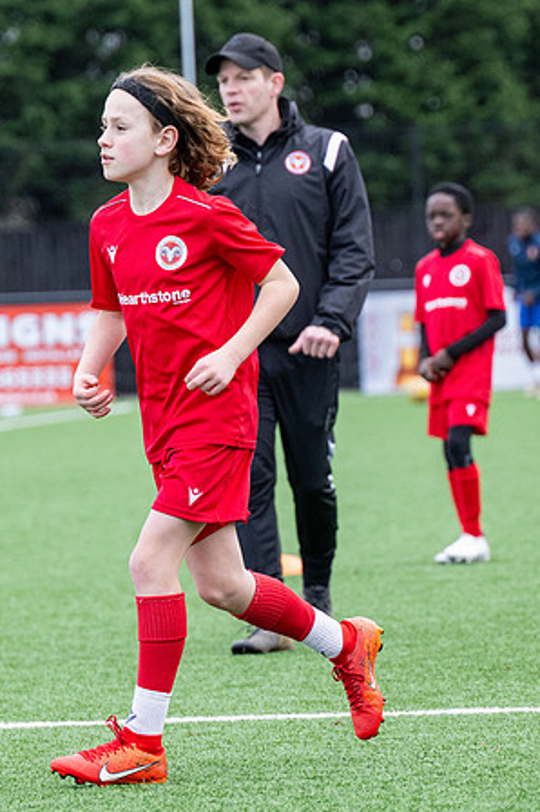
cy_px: 486
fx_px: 6805
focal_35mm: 302
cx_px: 286
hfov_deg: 4.5
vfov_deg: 6.8
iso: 800
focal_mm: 140
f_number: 4
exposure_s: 1/1250
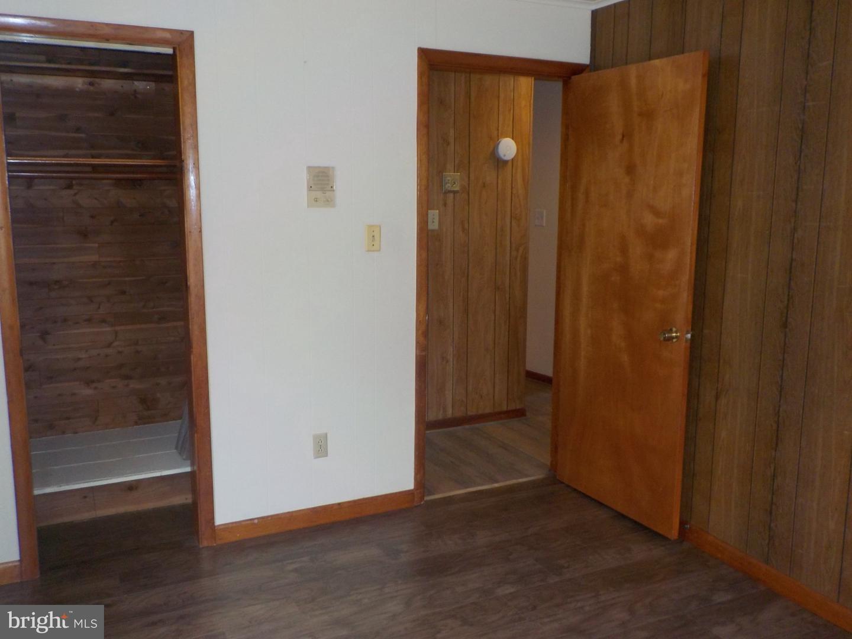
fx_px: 738
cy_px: 320
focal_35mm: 30
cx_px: 426
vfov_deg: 46.8
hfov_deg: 60.0
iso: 200
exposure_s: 1/30
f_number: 3.3
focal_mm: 4.1
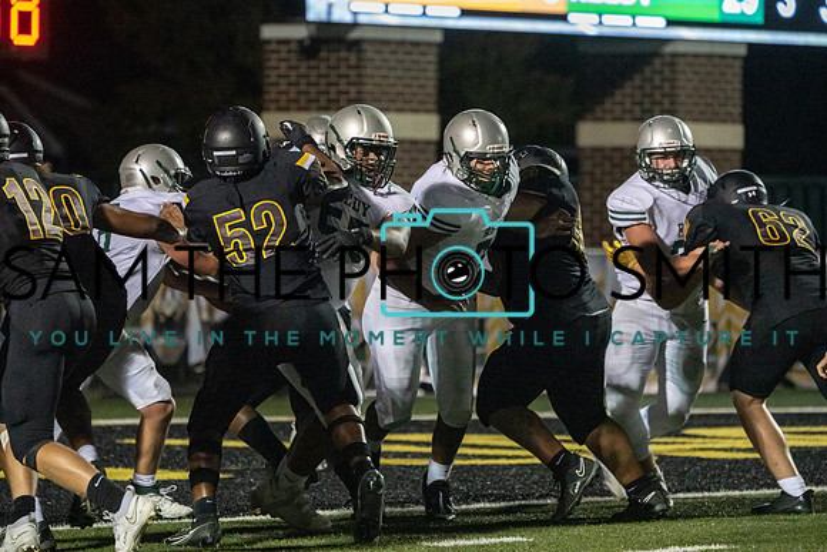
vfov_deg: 4.7
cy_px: 276
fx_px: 6755
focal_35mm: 294
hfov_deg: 7.0
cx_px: 414
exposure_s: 1/1000
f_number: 5.6
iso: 20000
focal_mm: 294
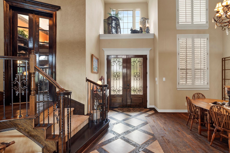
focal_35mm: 17
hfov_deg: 93.2
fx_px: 109
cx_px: 119
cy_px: 76
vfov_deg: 70.4
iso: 320
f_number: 8
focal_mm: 16
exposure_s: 1/3
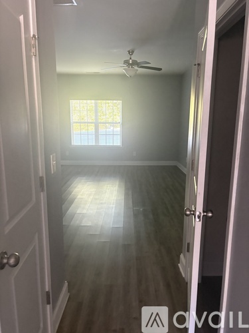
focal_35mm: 26
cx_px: 124
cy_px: 166
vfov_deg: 67.3
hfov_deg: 53.1
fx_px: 249
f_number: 1.6
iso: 500
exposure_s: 1/49
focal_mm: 5.96
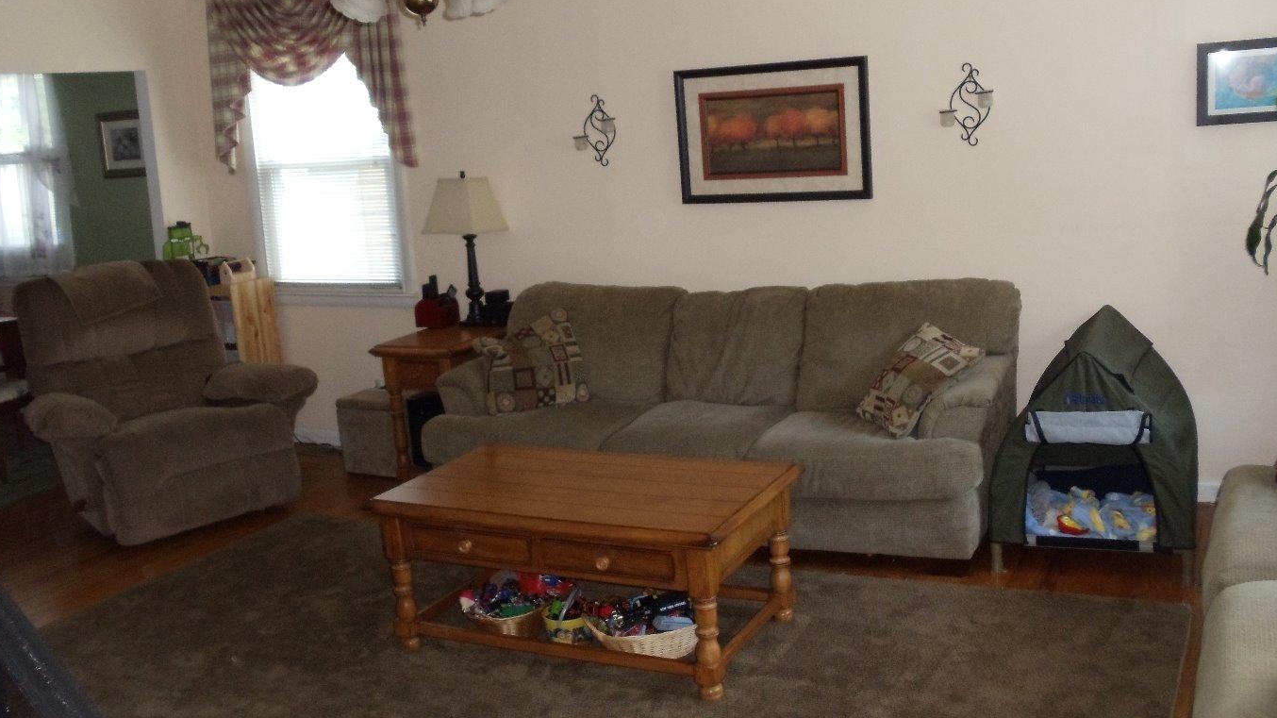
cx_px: 637
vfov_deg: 23.5
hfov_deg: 40.6
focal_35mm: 51
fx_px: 1727
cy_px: 308
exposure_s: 1/30
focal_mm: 6
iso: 400
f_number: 3.5
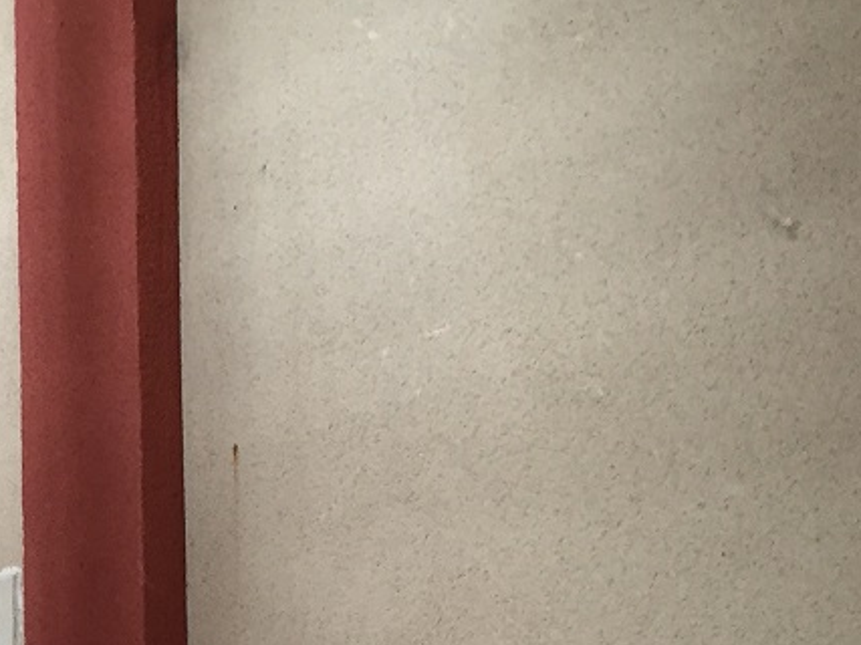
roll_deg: -0.2
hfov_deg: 21.4
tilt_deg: +2.0
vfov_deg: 16.5
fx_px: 2163
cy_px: 699
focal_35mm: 87
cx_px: -75
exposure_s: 1/33
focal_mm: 4.15
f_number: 2.2
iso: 64
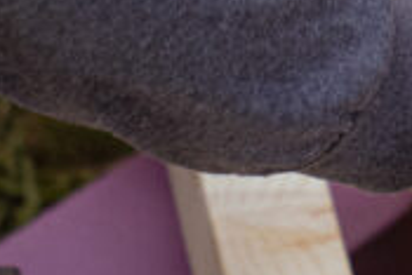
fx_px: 5223
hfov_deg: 4.5
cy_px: -402
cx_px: 664
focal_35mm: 456
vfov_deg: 3.0
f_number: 2.8
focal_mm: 70
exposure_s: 1/2000
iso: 640
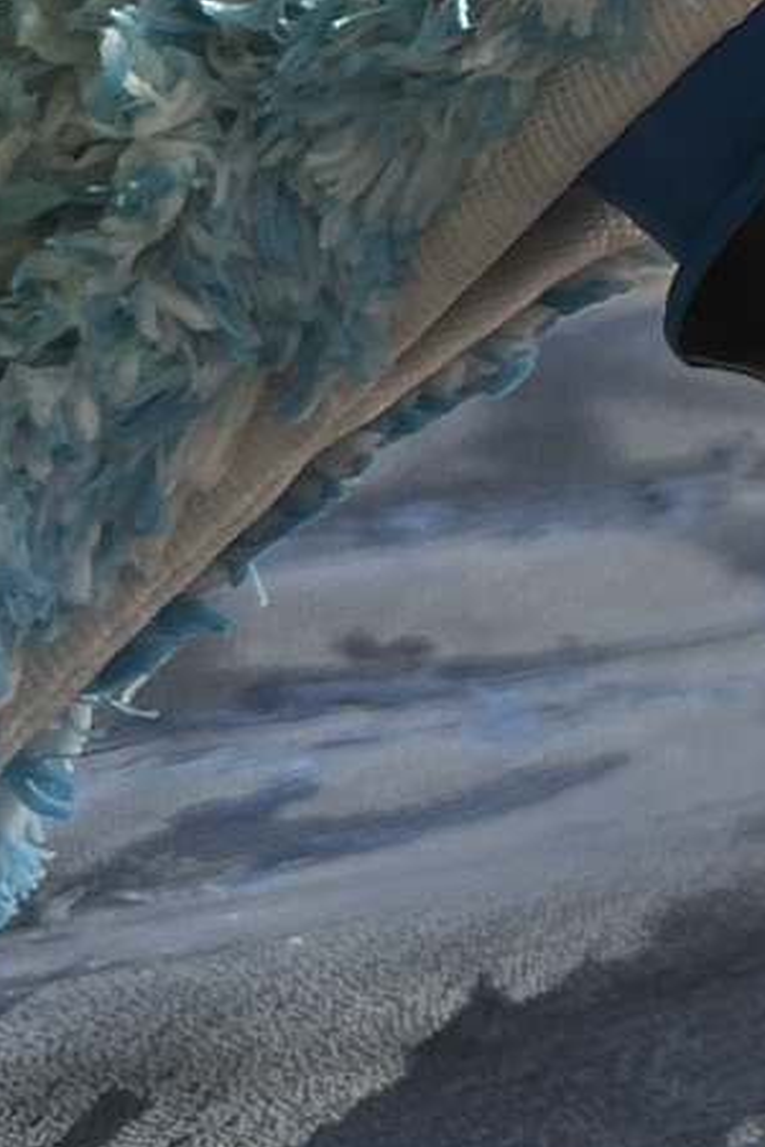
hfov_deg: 9.9
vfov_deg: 15.2
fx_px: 3920
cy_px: -658
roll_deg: +2.5
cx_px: 1767
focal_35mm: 123
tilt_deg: +0.0
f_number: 1.5
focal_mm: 5.7
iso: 50
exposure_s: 1/4274
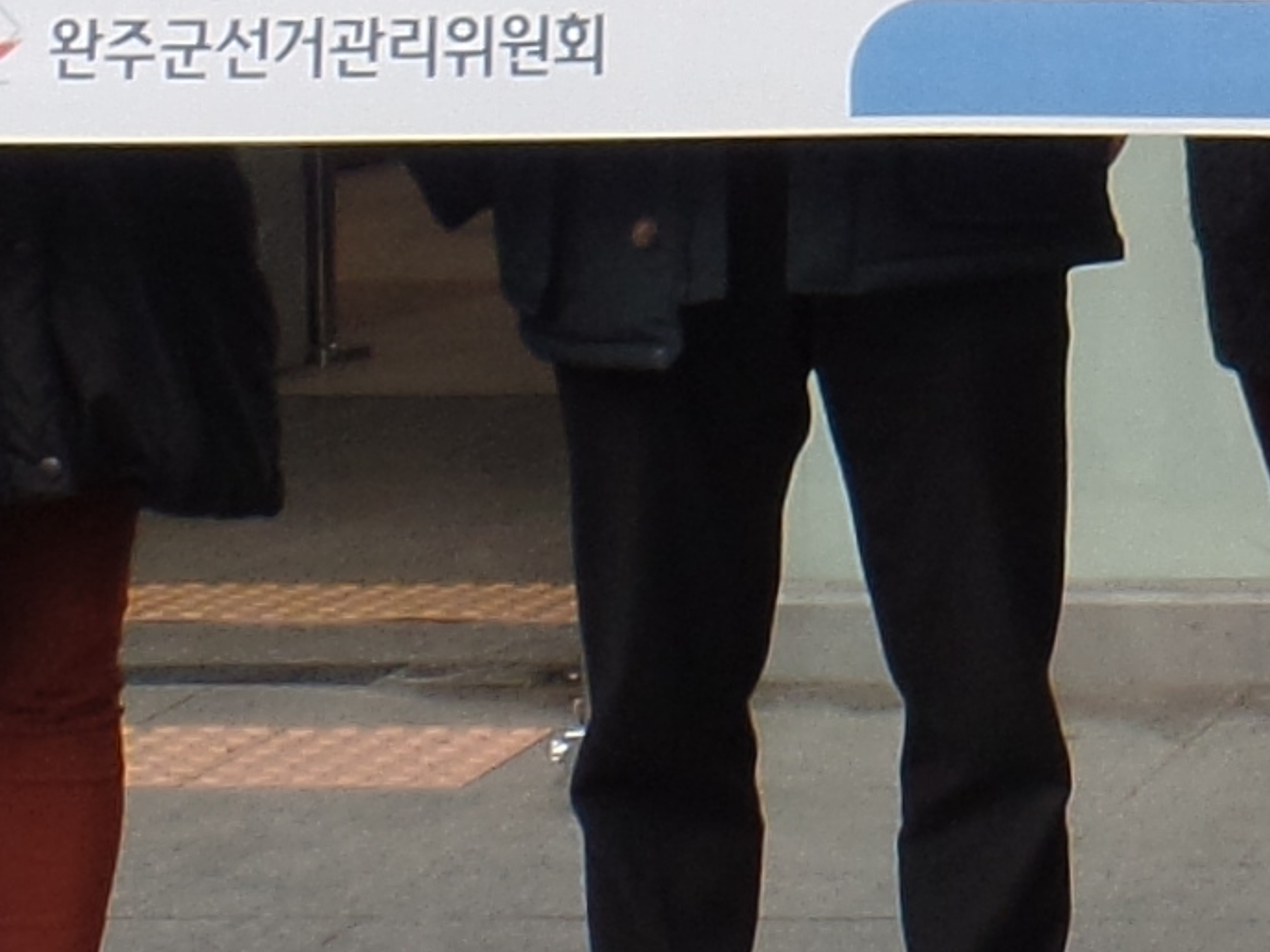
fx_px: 5650
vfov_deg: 9.5
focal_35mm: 154
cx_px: 2363
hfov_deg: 11.7
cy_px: -129
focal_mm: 4.1
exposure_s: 1/350
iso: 80
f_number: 3.5
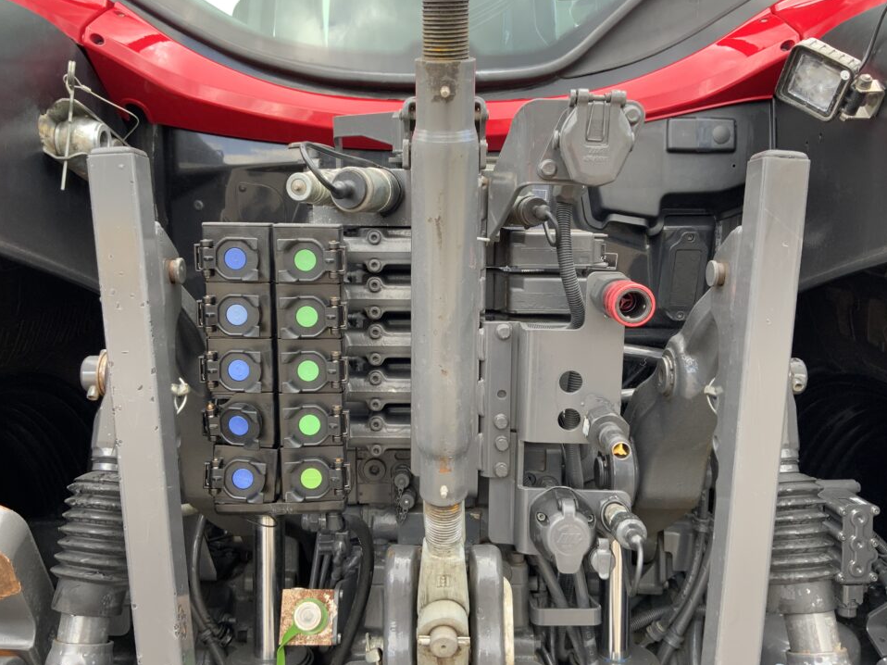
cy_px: 321
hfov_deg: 58.4
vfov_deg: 45.4
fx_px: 794
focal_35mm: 31
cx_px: 440
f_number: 1.8
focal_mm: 3
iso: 40
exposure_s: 1/122
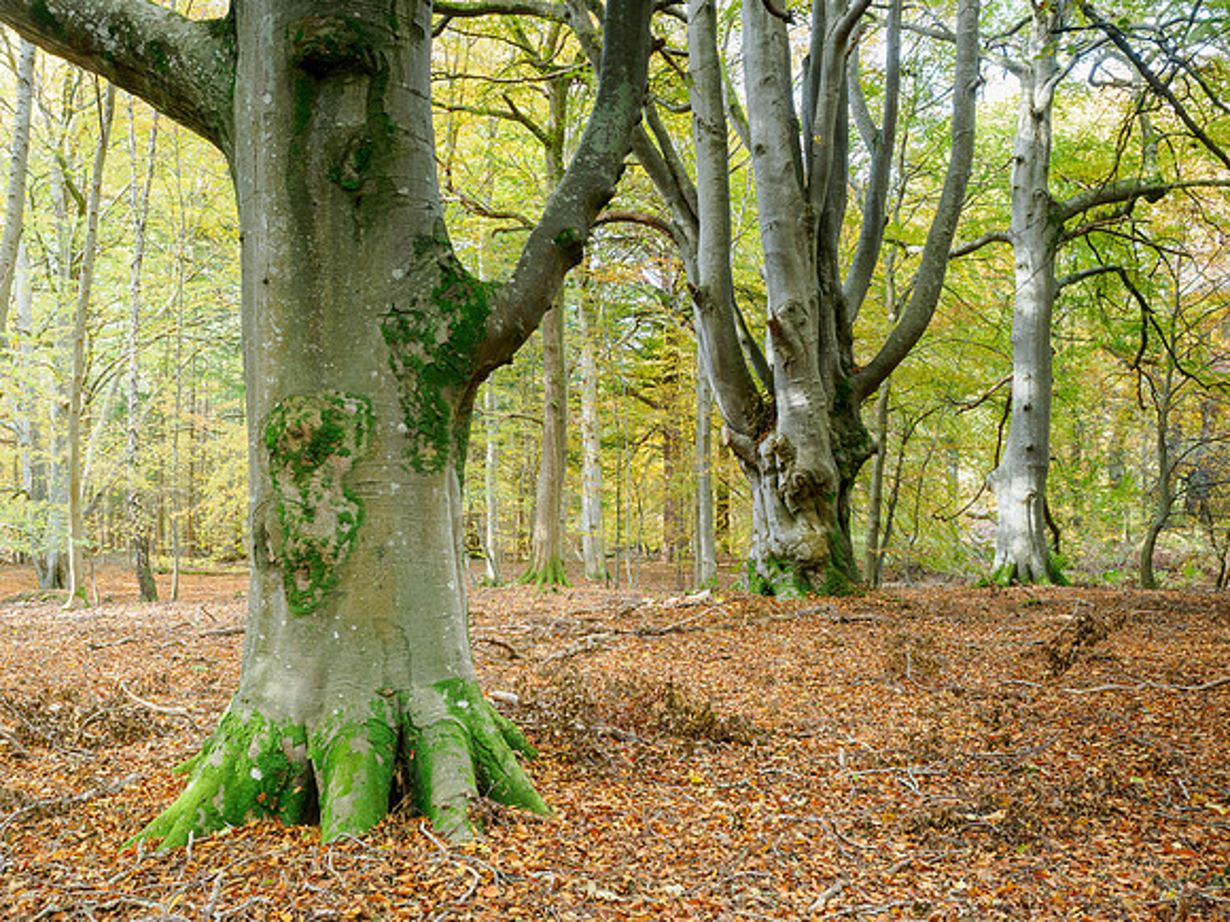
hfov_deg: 54.0
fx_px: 1208
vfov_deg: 41.8
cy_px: 461
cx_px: 615
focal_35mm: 34
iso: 200
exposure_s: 1/1.25
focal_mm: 17
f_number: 7.1
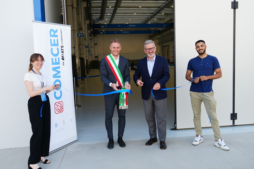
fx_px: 243
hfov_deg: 55.1
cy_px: 84
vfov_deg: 38.4
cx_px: 127
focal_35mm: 34
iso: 100
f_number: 6.3
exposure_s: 1/100
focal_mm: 23
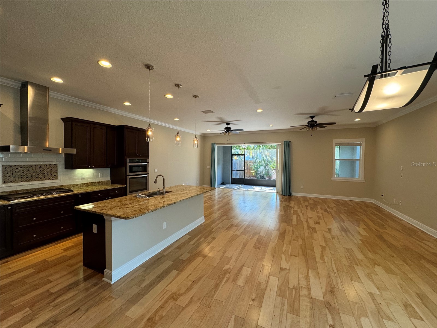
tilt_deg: -1.5
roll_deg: -0.6
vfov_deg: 85.7
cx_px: 218
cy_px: 164
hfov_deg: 102.1
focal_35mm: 14
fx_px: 177
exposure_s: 1/120
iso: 200
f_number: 2.2
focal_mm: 2.22
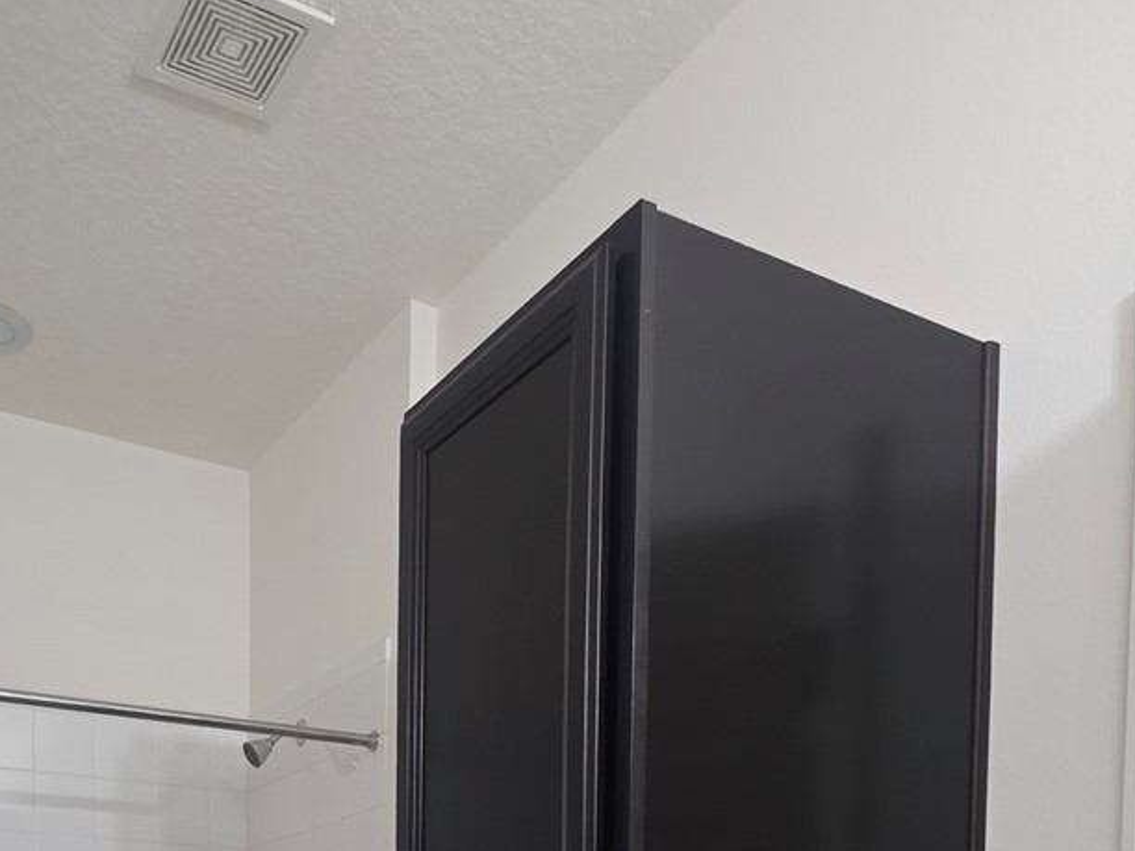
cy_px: 1081
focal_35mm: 34
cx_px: 341
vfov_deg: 32.5
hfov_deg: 52.5
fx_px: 1115
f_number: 1.9
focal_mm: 2.2
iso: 200
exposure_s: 1/60
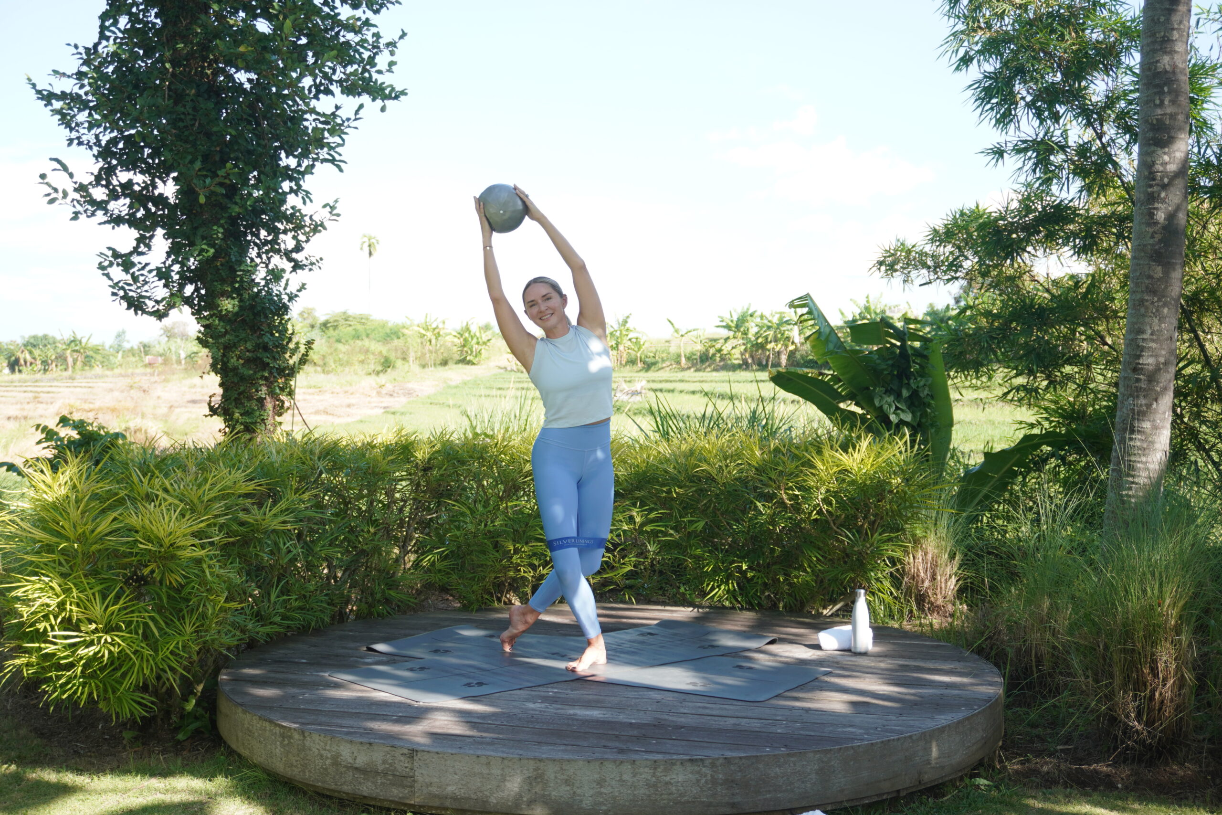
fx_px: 1375
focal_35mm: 40
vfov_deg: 33.0
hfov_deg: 47.9
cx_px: 611
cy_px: 408
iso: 160
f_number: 4.5
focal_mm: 27
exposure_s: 1/250
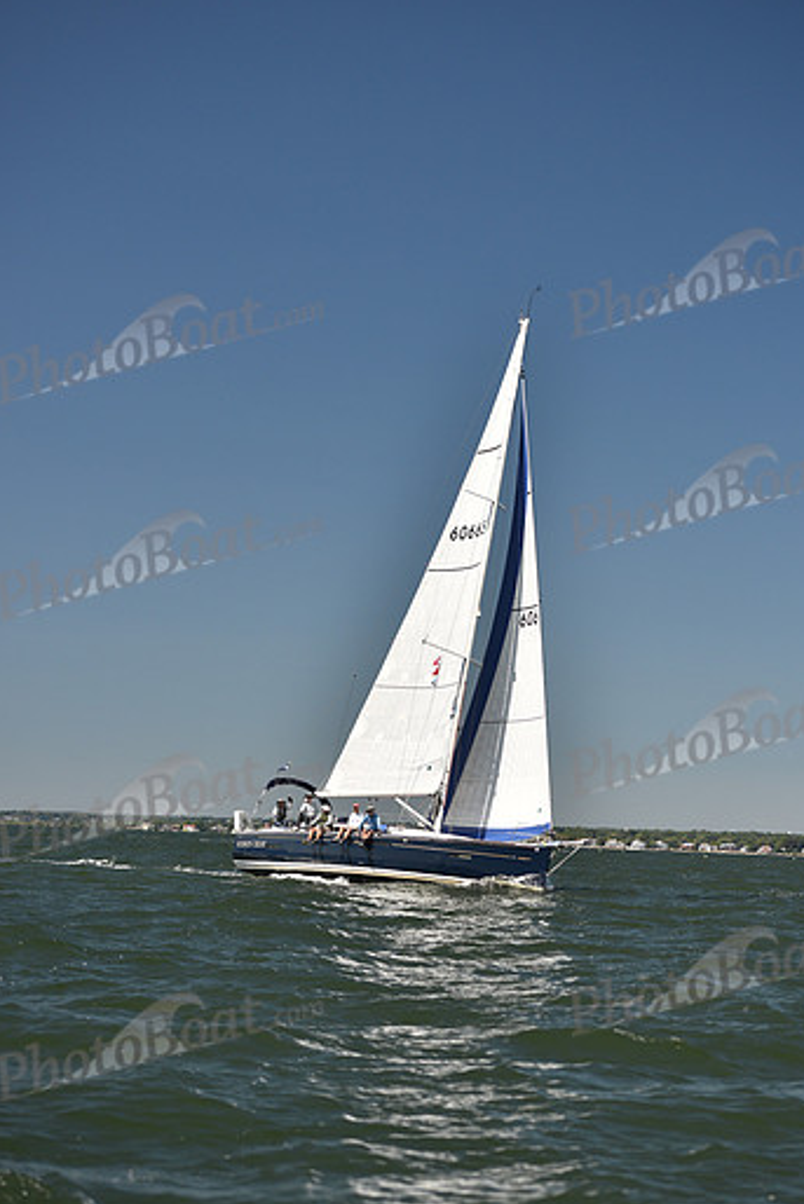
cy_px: 649
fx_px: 2645
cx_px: 447
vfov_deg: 25.7
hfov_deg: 17.3
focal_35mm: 79
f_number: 3.2
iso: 250
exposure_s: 1/1250
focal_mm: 70
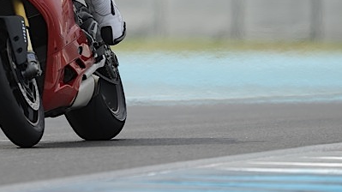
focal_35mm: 1182
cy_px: -7
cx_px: 94
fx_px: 10714
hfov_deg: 1.8
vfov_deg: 1.0
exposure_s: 1/2000
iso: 200
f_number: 4.5
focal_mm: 500
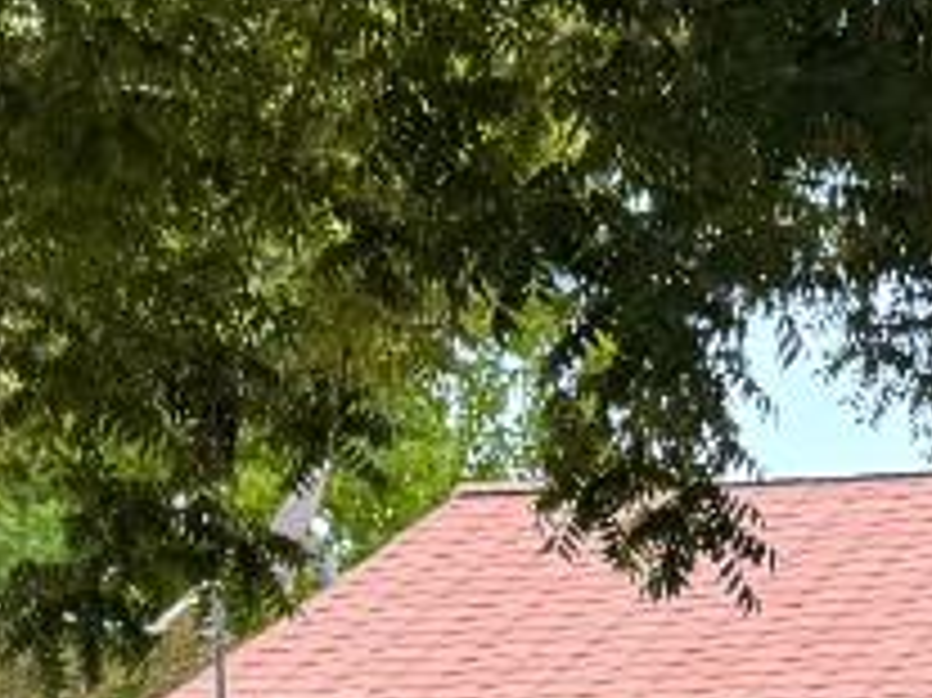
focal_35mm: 174
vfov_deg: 7.9
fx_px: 4682
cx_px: 973
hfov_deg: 11.2
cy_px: 1709
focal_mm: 6.76
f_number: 1.78
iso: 80
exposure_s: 1/518
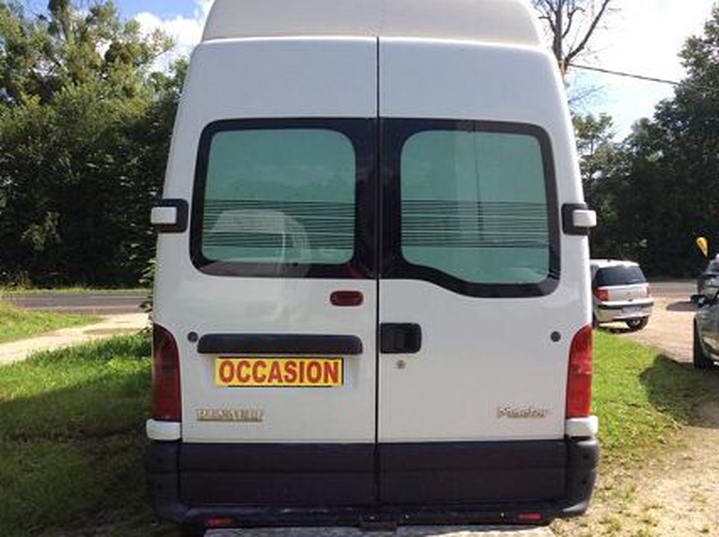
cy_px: 274
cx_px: 379
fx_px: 747
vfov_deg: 39.6
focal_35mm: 36
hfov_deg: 51.4
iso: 32
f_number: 2.4
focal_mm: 3.3
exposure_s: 1/986
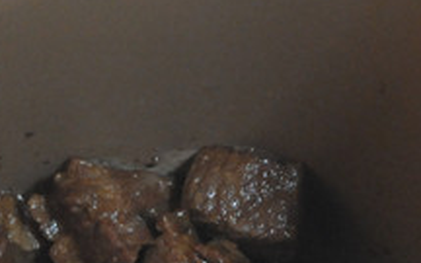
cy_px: 353
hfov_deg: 6.8
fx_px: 3534
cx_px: -67
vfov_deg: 4.2
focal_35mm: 308
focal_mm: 50
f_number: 4.5
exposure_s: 1/15
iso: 1800
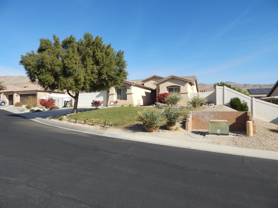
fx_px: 185
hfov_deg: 73.9
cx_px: 139
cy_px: 104
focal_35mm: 23
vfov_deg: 58.9
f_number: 6
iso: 125
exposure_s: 1/500
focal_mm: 4
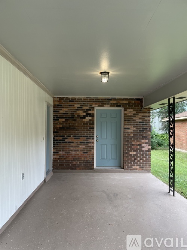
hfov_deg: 53.0
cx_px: 94
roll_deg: +0.2
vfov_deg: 67.3
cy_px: 125
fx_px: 187
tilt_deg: +0.2
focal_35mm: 26
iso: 80
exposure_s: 1/120
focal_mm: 4.2
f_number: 1.6
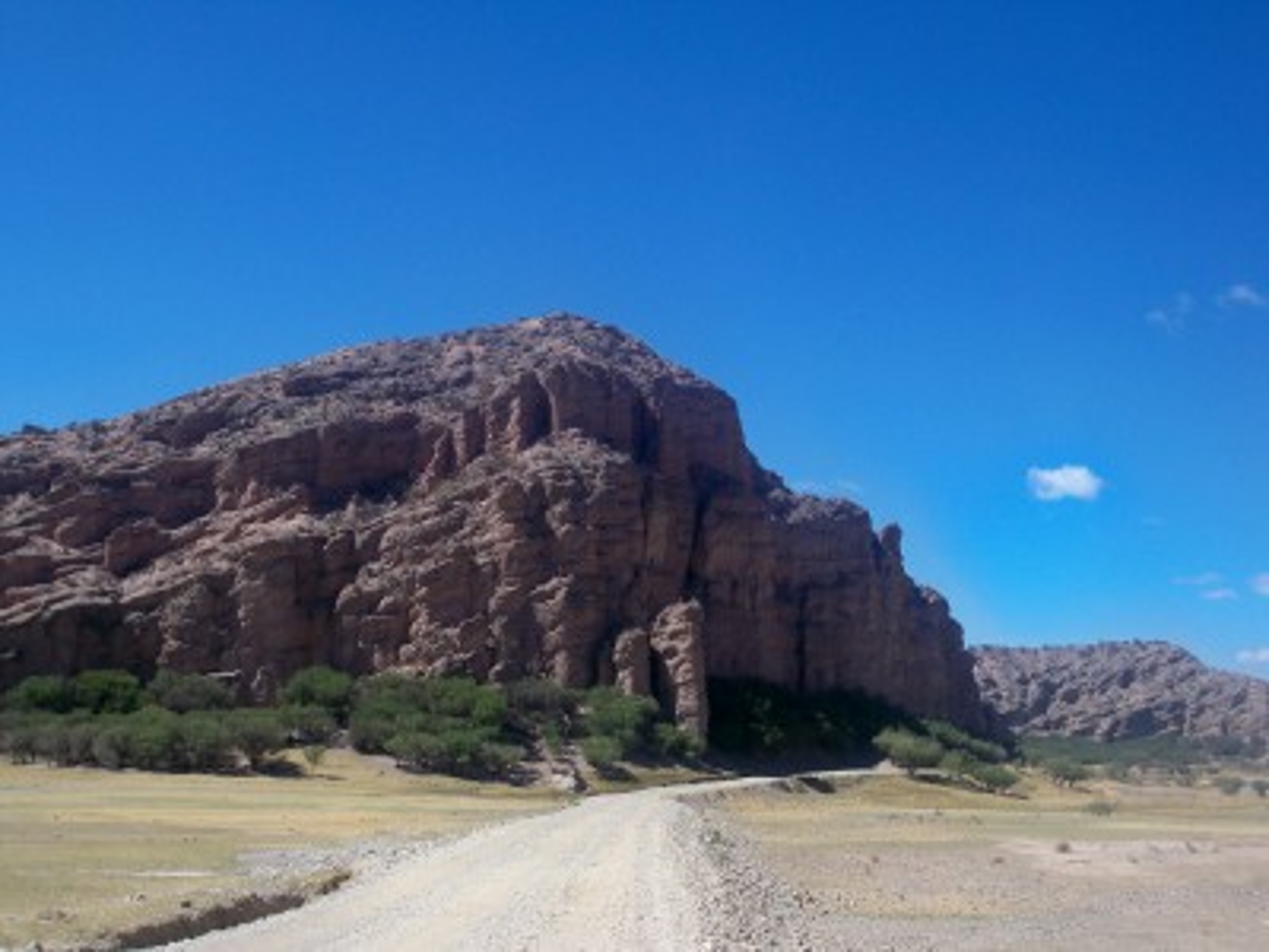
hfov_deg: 34.9
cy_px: 476
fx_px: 2016
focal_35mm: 55
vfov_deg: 26.6
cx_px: 634
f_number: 4
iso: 64
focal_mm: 9.7
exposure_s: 1/640
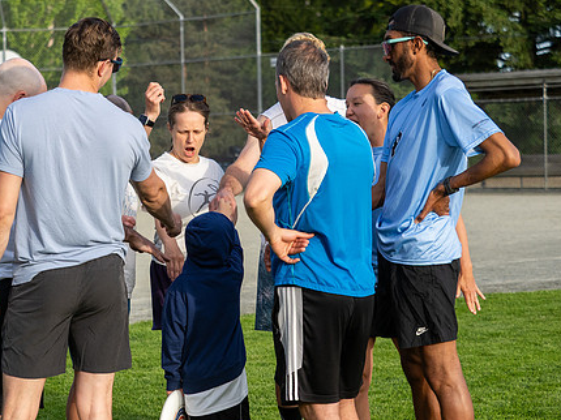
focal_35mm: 108
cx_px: 193
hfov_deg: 18.2
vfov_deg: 13.7
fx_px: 1749
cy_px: 211
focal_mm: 40
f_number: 2.8
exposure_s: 1/1000
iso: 200
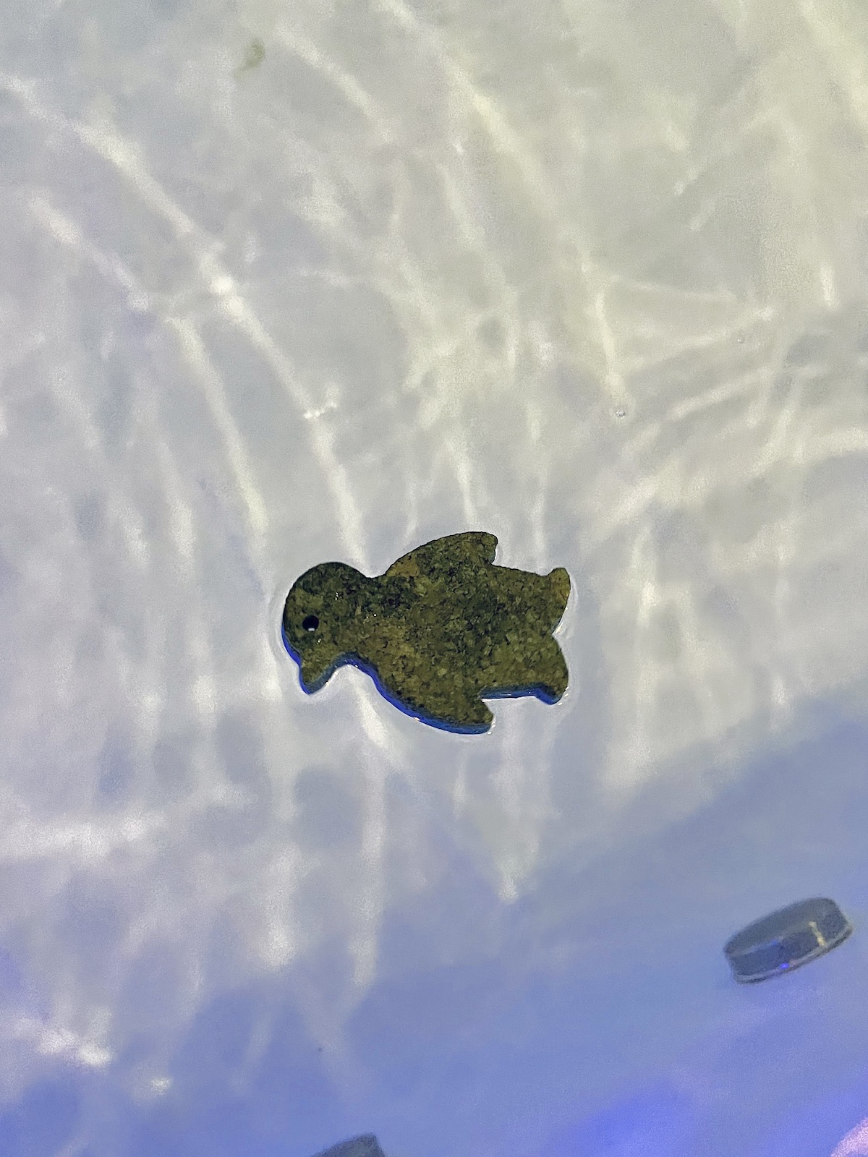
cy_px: 578
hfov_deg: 53.1
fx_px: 869
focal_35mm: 26
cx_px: 434
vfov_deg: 67.3
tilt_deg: -75.5
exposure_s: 1/25
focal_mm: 5.1
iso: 640
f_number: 1.6
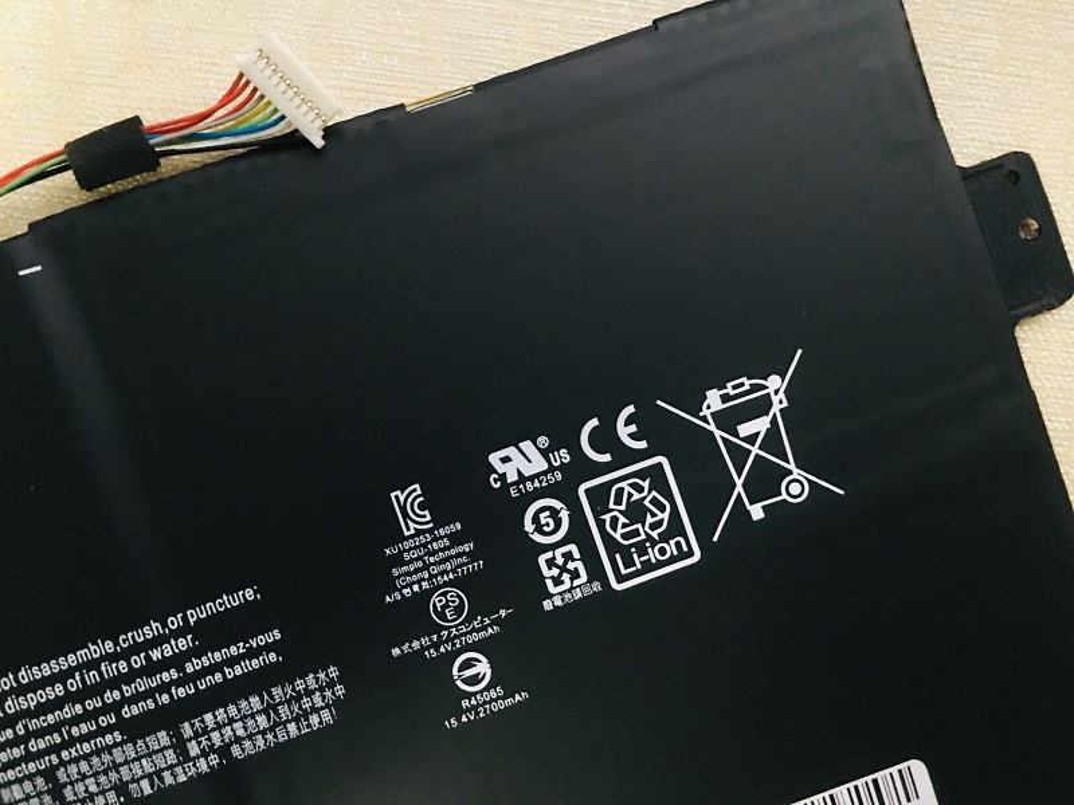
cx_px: 537
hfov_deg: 61.7
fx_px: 900
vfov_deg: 48.2
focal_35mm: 29
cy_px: 402
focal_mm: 4.15
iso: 160
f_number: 2.2
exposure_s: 1/4
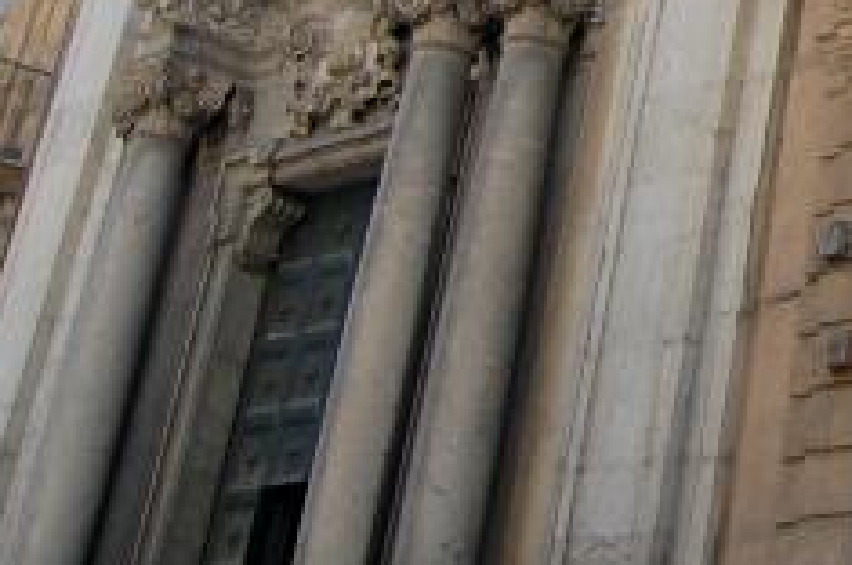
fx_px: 2174
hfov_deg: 19.2
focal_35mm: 92
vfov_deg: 13.7
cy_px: -348
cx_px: 1298
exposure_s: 1/160
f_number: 6.3
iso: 200
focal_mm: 18
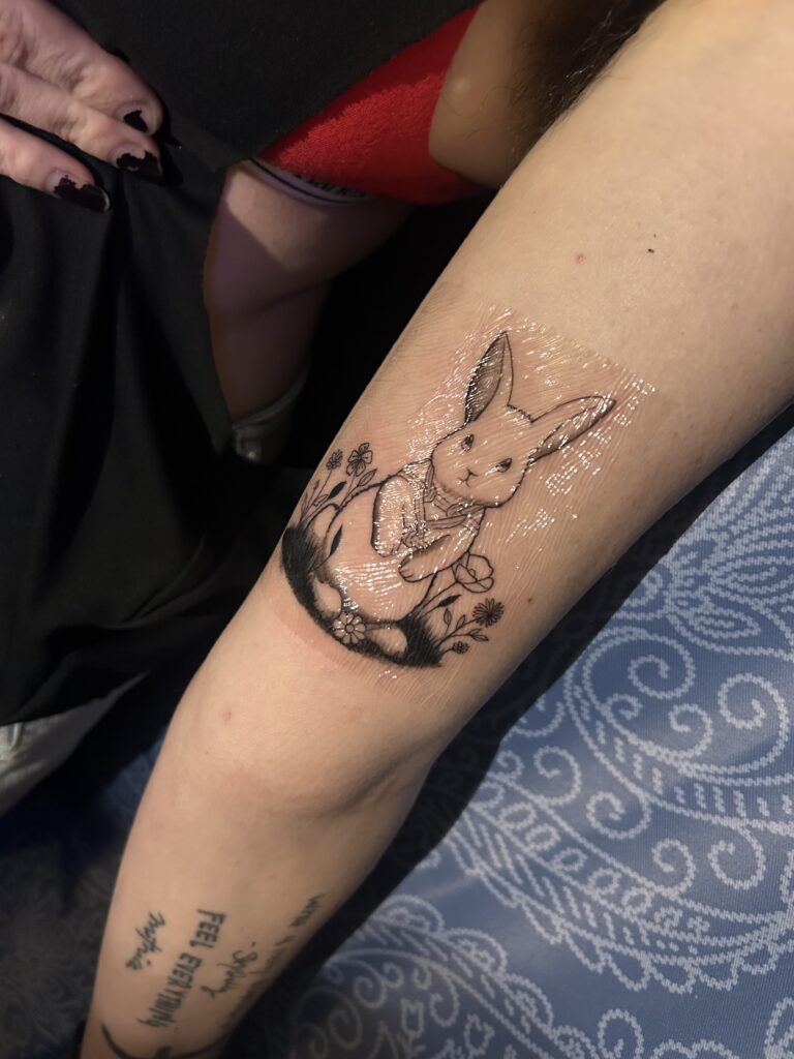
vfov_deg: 67.3
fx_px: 795
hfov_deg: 53.1
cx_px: 397
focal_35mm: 26
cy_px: 530
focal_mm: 5.7
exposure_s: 1/30
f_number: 1.5
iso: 500
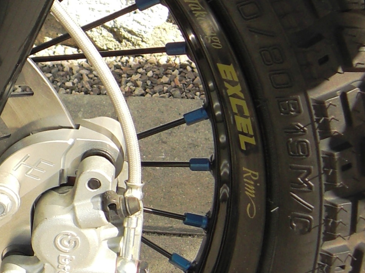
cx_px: -157
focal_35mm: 149
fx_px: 1571
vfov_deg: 9.9
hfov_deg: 12.7
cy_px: 96
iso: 50
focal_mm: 6.9
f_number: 3
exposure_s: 1/400
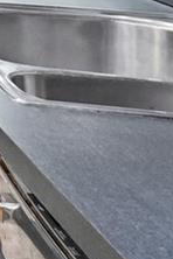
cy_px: -128
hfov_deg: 7.6
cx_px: -563
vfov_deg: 18.0
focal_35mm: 101
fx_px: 728
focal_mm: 14
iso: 2500
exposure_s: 1/13
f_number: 8
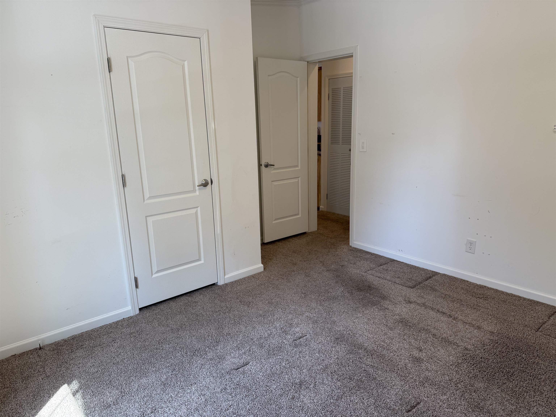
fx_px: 385
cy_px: 208
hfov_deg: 71.6
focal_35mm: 24
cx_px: 278
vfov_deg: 56.8
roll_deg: +1.6
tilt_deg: -11.6
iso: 80
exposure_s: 1/120
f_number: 1.78
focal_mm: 6.76
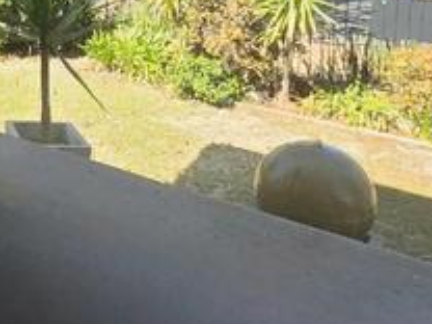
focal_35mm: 50
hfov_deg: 31.9
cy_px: -37
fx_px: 624
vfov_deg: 26.6
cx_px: -85
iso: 40
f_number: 1.9
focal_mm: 2.2
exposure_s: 1/714
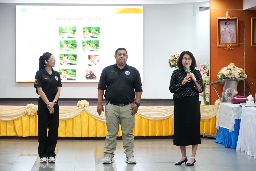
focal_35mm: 117
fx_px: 832
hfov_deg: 17.5
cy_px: 86
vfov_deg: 11.7
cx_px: 128
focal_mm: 78
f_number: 5.6
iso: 5000
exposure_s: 1/125
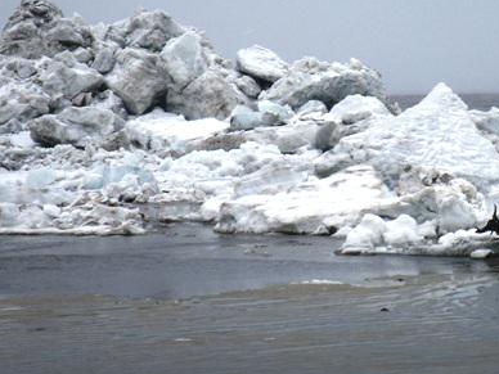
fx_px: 2638
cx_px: 350
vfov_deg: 8.1
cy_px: 99
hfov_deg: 10.8
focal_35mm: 183
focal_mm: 23.1
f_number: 8
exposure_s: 1/80
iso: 50
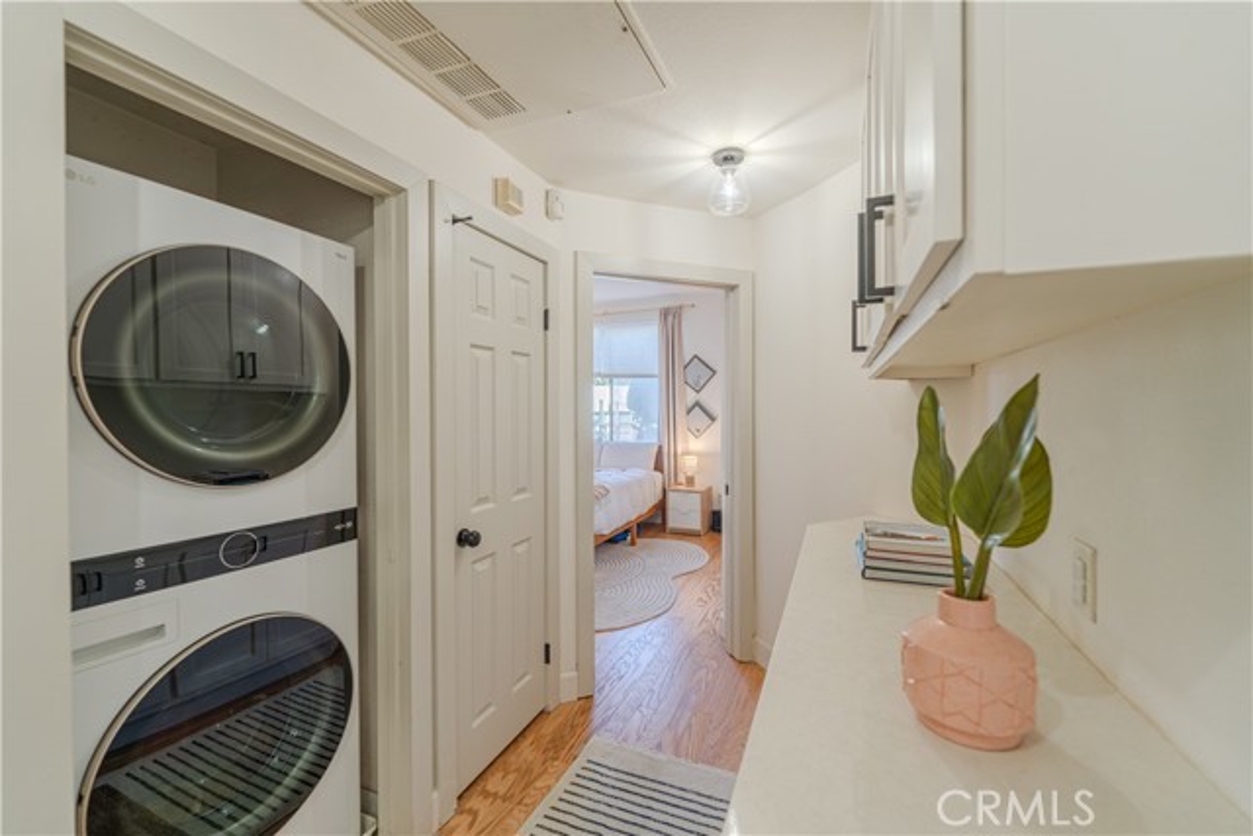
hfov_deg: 104.2
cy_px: 418
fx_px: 487
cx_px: 626
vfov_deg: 81.2
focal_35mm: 14
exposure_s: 1/320
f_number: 8
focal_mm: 14
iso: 800
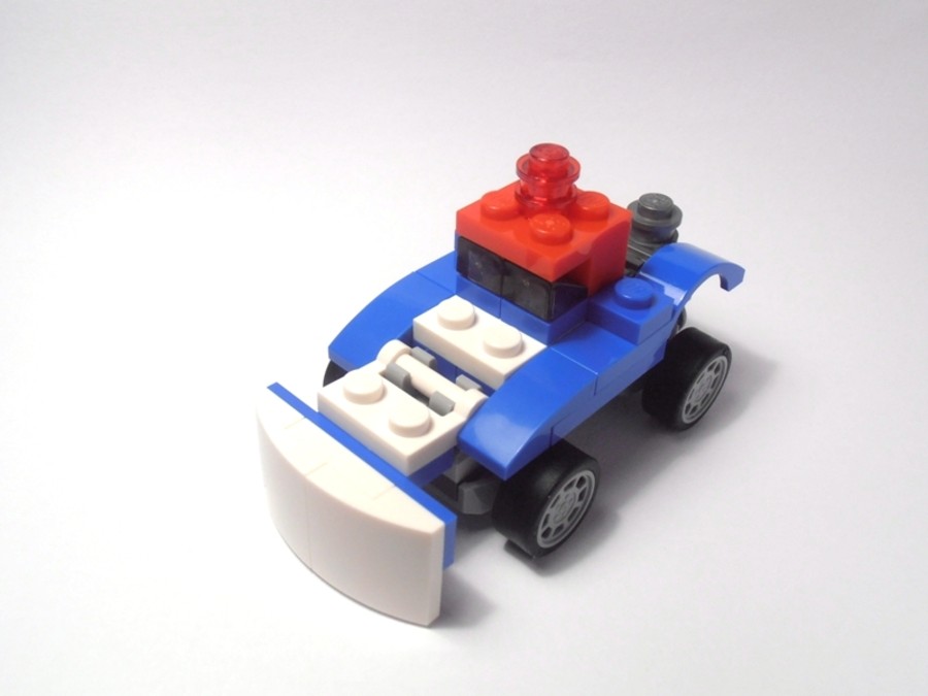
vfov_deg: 38.7
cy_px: 348
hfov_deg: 50.1
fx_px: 992
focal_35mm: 37
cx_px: 464
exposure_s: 1/100
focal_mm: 6.61
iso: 80
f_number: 3.9
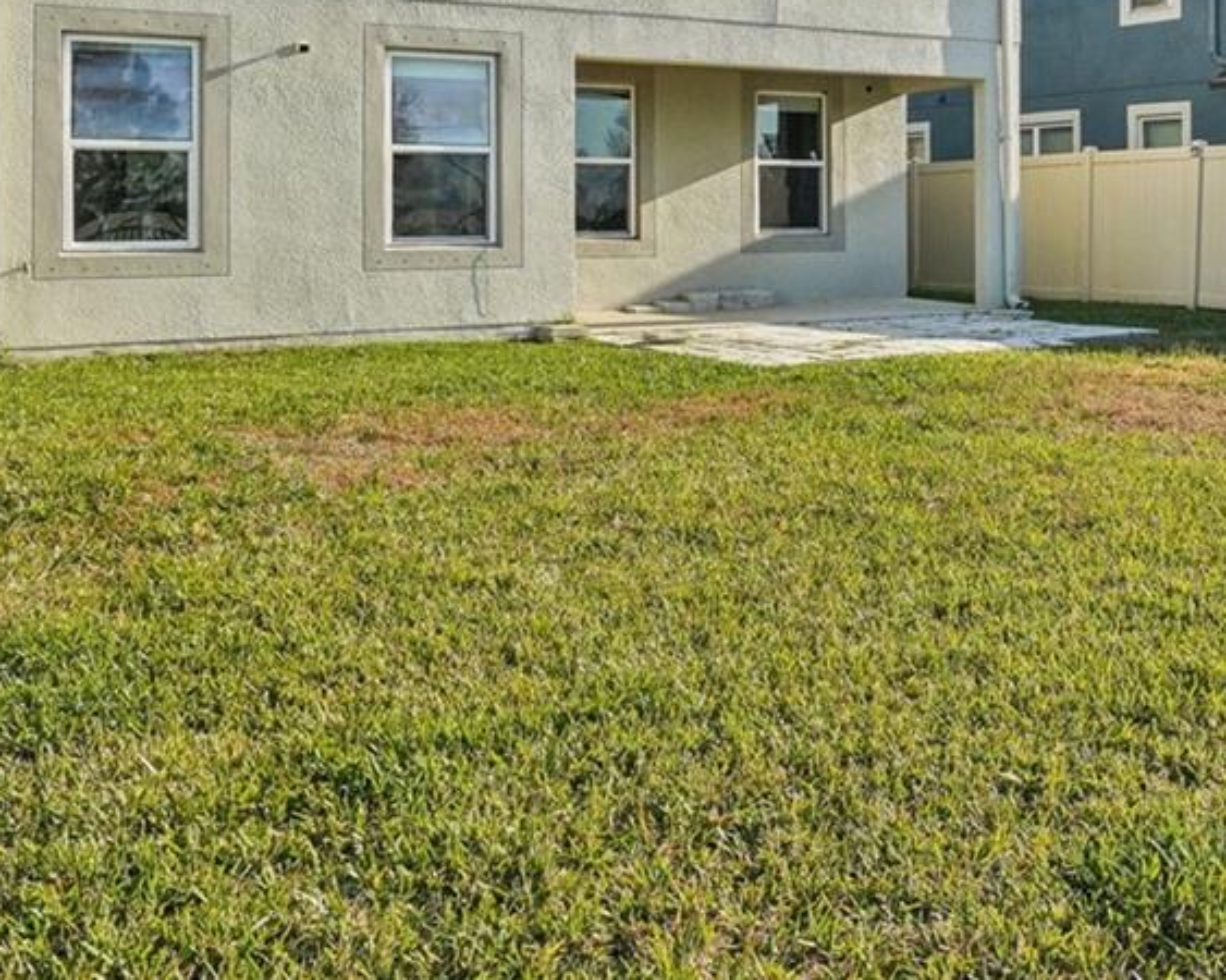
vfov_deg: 36.6
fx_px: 1451
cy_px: 261
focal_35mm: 40
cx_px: 1089
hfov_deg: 42.3
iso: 400
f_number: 8
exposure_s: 1/640
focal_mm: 10
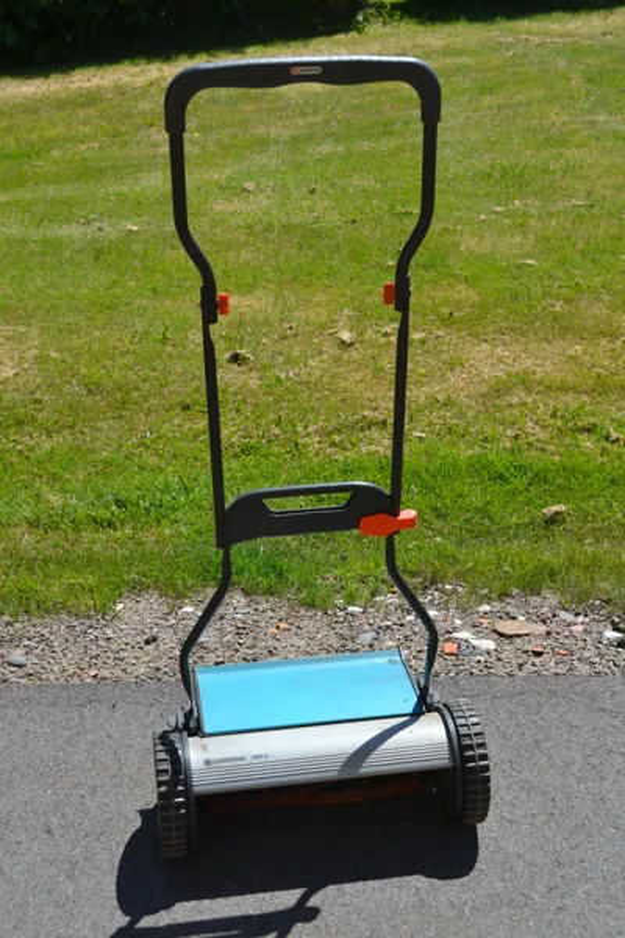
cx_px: 312
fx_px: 1328
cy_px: 469
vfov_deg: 38.9
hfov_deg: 26.5
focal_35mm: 51
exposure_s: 1/250
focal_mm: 34
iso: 100
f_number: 8
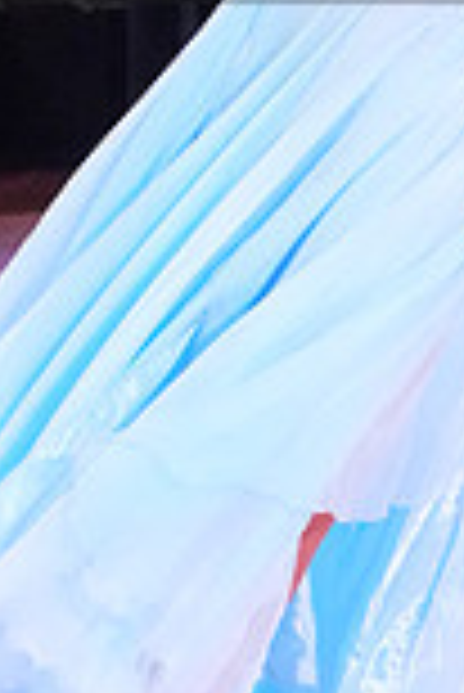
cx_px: 394
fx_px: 6172
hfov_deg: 4.3
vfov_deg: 6.4
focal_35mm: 320
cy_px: -144
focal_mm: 57
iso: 8000
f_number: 7.1
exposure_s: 1/320
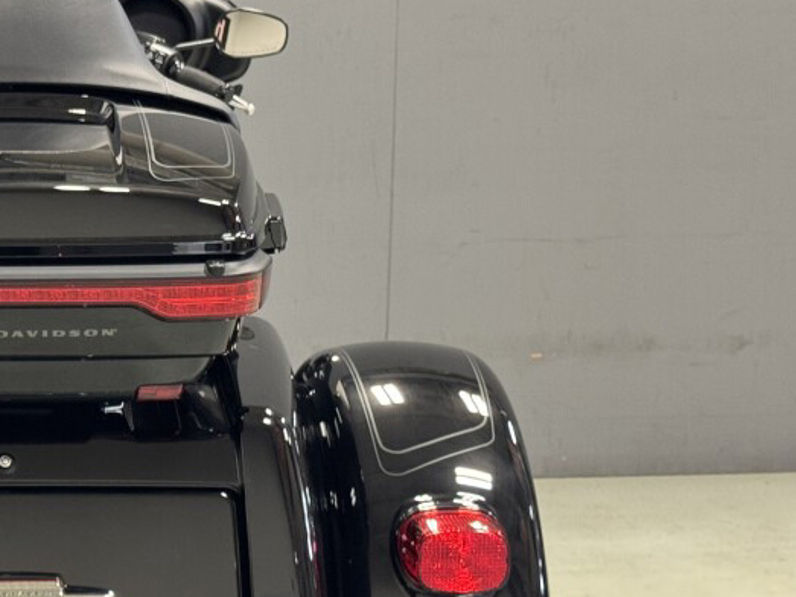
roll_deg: +0.1
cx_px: 19
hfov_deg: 19.5
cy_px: 393
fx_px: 2253
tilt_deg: -10.8
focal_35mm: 98
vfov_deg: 15.1
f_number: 1.78
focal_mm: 6.76
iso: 250
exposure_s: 1/40
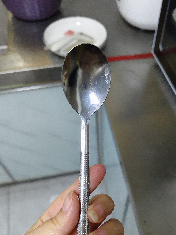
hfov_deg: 44.0
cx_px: 104
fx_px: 217
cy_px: 156
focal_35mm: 32
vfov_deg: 55.7
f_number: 1.88
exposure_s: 1/100
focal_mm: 5.56
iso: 1118
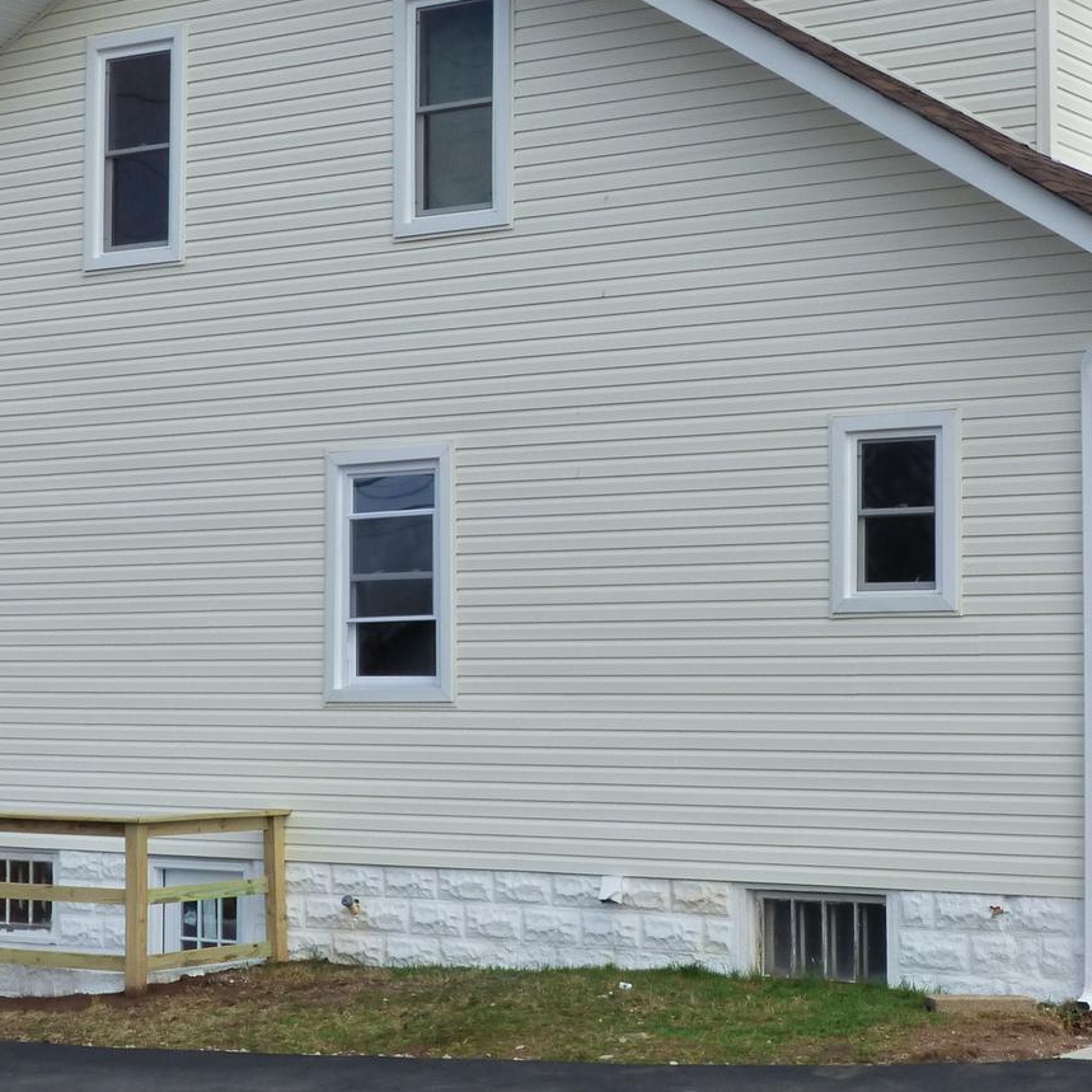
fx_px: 2784
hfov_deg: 22.2
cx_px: 624
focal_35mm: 78
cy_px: 557
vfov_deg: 22.2
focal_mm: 6.47
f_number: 5
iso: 200
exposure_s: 1/640
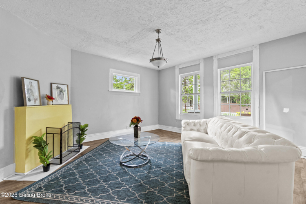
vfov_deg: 77.3
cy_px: 102
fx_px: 127
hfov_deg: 100.4
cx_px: 153
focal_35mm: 15
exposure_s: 1/1.25
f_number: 11
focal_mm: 10
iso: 400
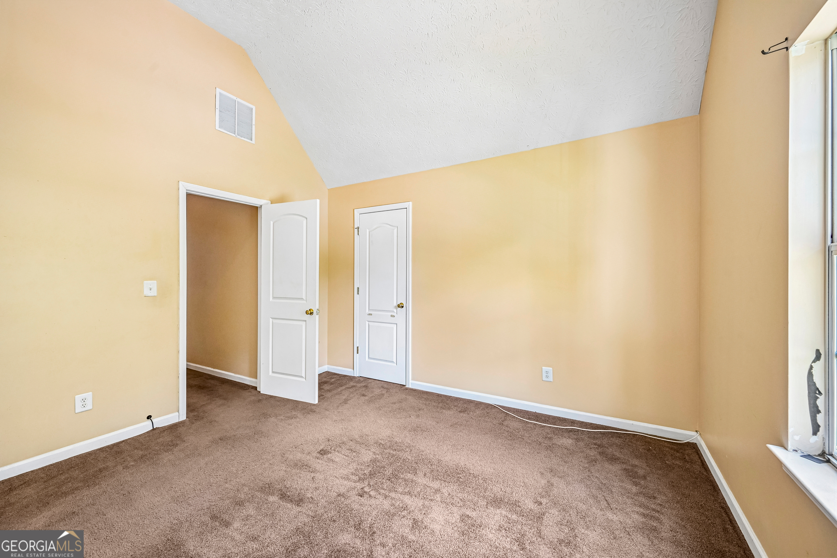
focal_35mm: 14
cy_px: 279
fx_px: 325
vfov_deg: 81.2
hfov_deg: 104.3
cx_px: 418
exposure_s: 1/15
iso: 500
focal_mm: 14
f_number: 8
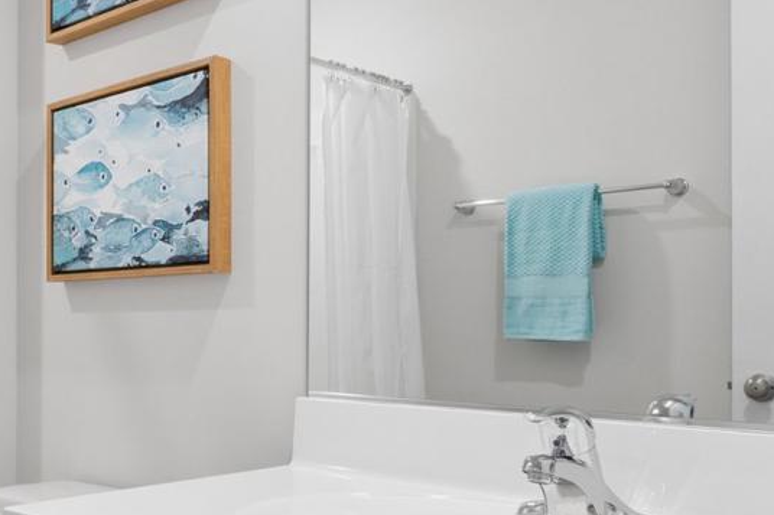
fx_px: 953
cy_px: 299
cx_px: 97
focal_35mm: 44
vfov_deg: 30.2
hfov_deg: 41.2
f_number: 8
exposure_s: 1/15
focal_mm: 11
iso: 400
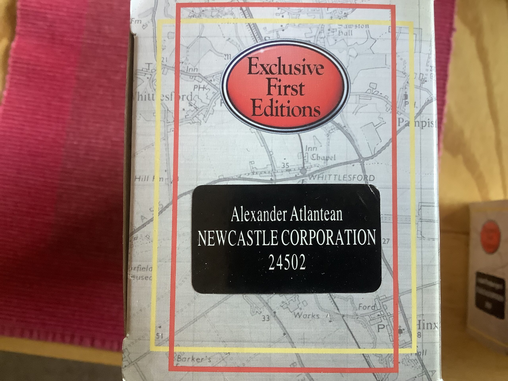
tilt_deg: -86.4
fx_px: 455
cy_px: 190
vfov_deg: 45.4
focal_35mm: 31
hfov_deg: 58.4
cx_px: 254
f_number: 2.4
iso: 250
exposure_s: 1/50
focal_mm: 3.3
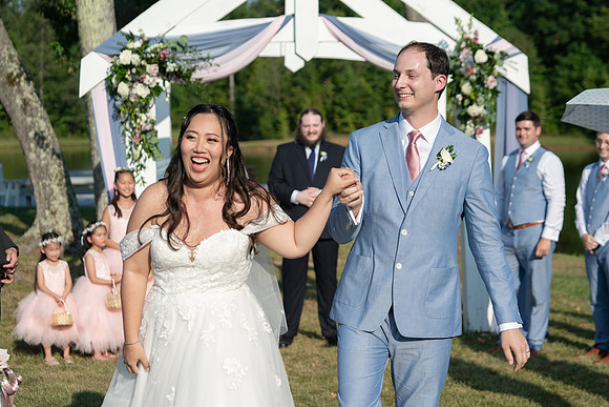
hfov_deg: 26.7
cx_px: 327
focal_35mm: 76
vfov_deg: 18.0
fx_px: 1285
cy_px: 219
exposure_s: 1/1000
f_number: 4
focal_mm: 70
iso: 100
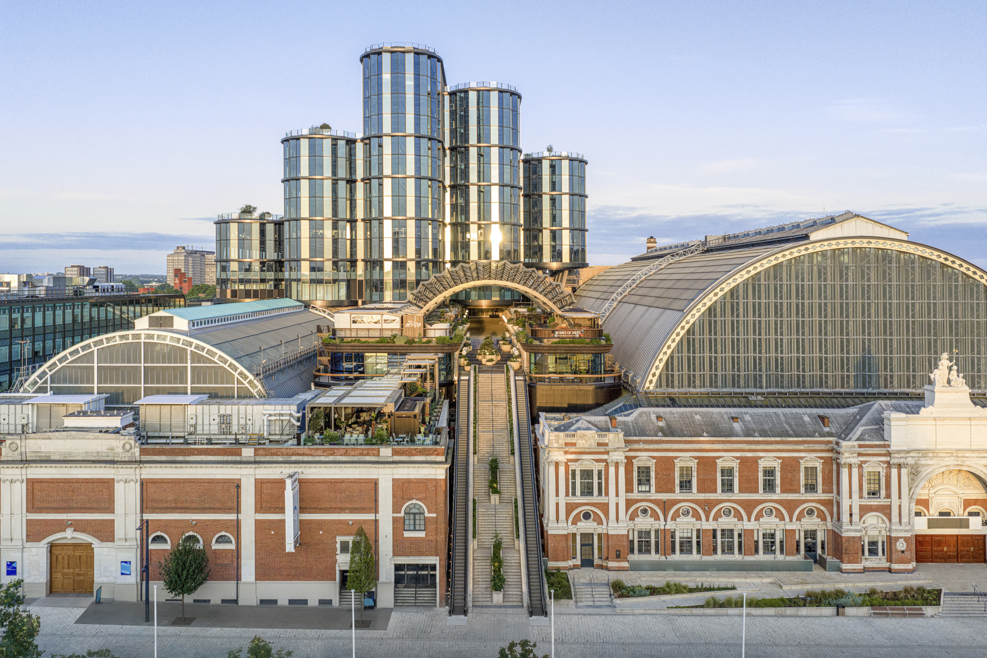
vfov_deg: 46.4
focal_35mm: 28
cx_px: 494
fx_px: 768
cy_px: 329
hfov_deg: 65.5
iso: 800
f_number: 2.8
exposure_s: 1/500
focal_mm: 14.45
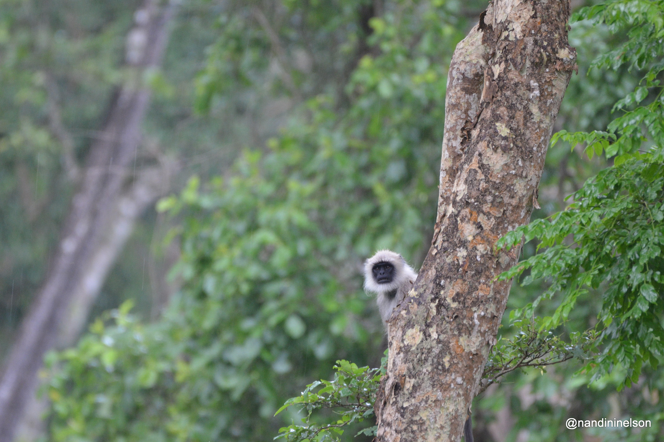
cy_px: 221
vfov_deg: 1.5
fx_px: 16708
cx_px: 330
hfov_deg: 2.3
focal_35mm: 906
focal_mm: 600
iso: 1250
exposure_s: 1/50
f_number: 6.3
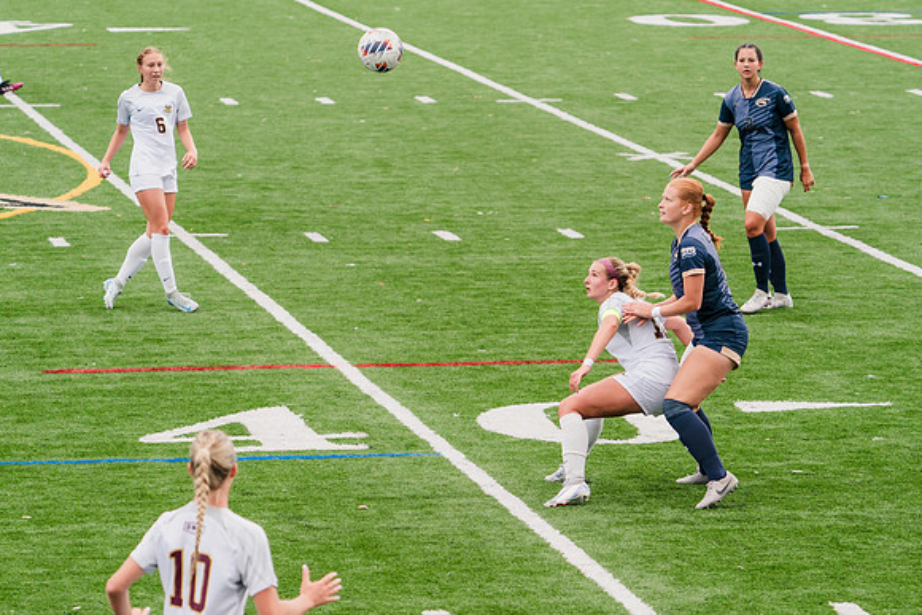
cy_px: 372
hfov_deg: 8.5
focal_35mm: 242
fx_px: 6201
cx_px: 496
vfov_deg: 5.7
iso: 800
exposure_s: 1/1600
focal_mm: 200
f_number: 5.6
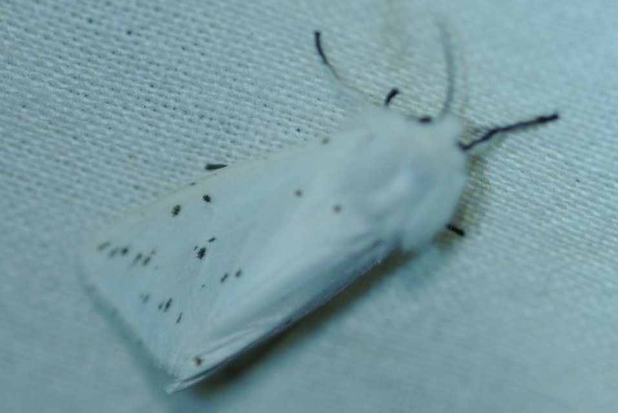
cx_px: 309
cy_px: 206
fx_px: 2706
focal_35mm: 158
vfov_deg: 8.7
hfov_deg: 13.0
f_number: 5.6
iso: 500
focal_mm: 105
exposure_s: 1/40
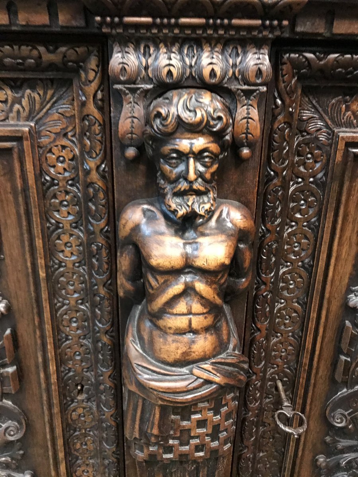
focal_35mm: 28
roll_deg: -1.0
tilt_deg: -21.9
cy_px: 238
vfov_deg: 63.4
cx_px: 179
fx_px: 386
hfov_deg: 49.7
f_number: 1.8
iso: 100
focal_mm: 3.99
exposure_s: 1/4
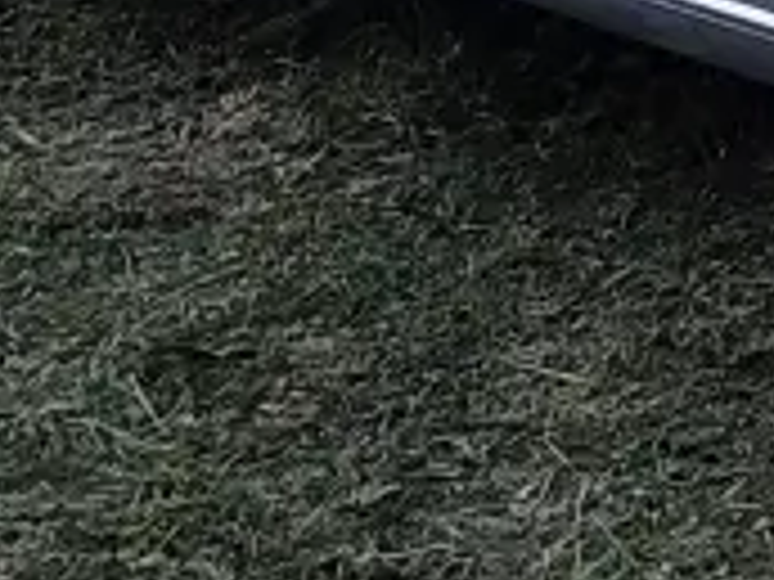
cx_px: 1526
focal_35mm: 186
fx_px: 4159
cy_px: -22
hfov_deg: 9.9
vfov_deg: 7.9
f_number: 1.79
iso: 120
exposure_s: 1/50
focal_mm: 4.71
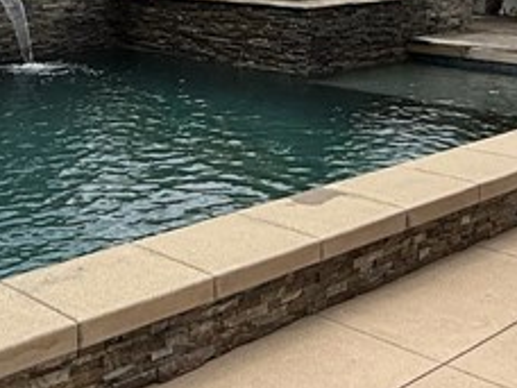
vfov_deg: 22.5
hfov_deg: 29.0
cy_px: 9
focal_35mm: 63
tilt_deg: -5.2
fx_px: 941
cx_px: 14
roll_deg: +0.0
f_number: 2.2
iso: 50
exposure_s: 1/2237
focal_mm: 2.22
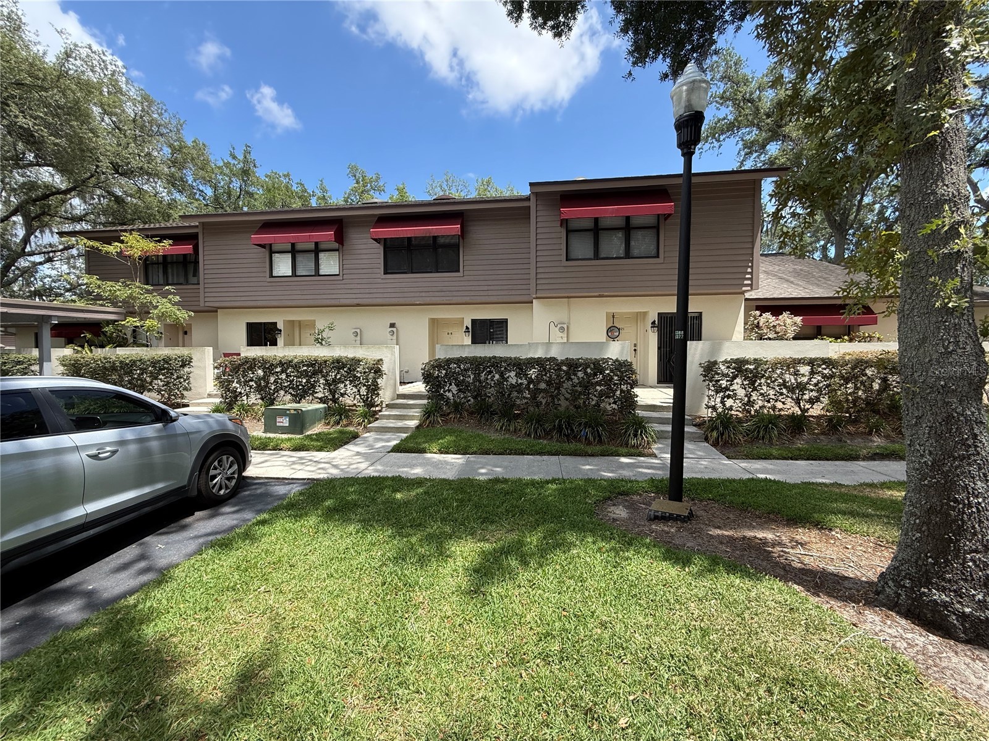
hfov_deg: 102.1
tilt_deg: -1.2
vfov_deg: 85.7
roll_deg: -0.2
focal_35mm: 14
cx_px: 494
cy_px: 370
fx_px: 400
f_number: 2.2
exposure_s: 1/658
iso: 50
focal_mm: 2.22
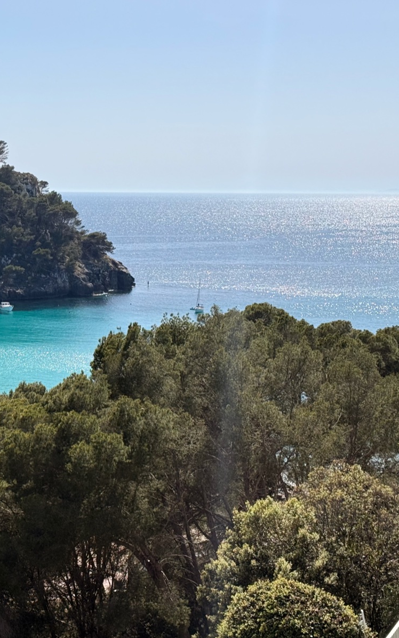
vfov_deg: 30.2
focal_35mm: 68
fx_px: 1183
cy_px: 319
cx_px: 53
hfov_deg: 18.9
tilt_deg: -6.9
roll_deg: +1.1
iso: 64
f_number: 1.78
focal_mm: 6.76
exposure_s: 1/7143
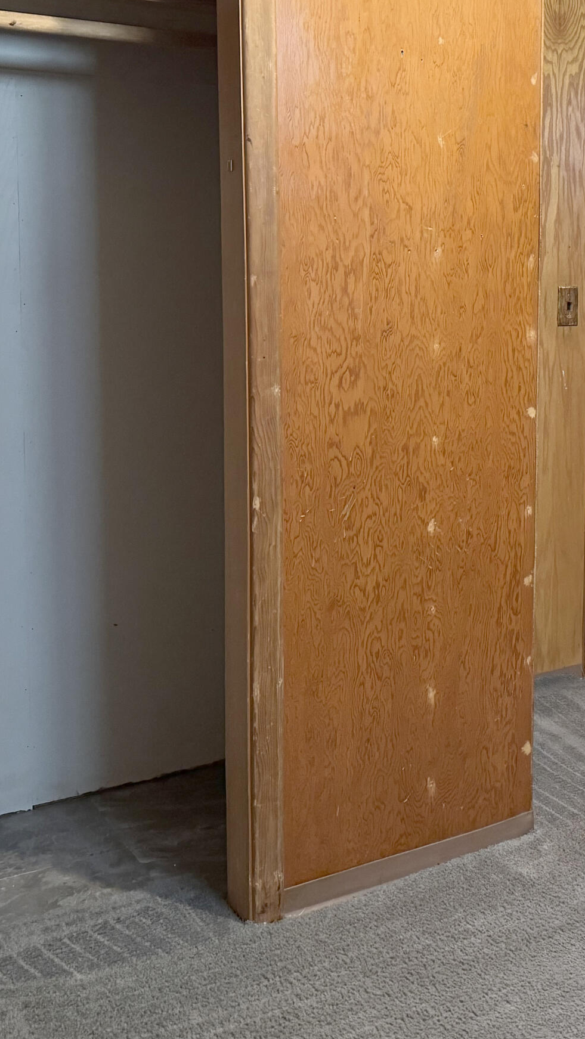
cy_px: 397
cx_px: 584
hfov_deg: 25.3
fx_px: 1240
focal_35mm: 45
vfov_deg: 45.1
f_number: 1.78
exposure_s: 1/40
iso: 800
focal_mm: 6.76
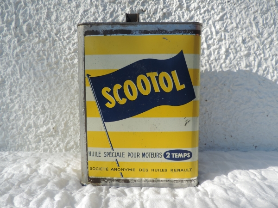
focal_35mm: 24
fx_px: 193
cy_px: 104
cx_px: 139
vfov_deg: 56.8
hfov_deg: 71.6
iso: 80
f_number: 3
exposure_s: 1/1000
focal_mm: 4.3
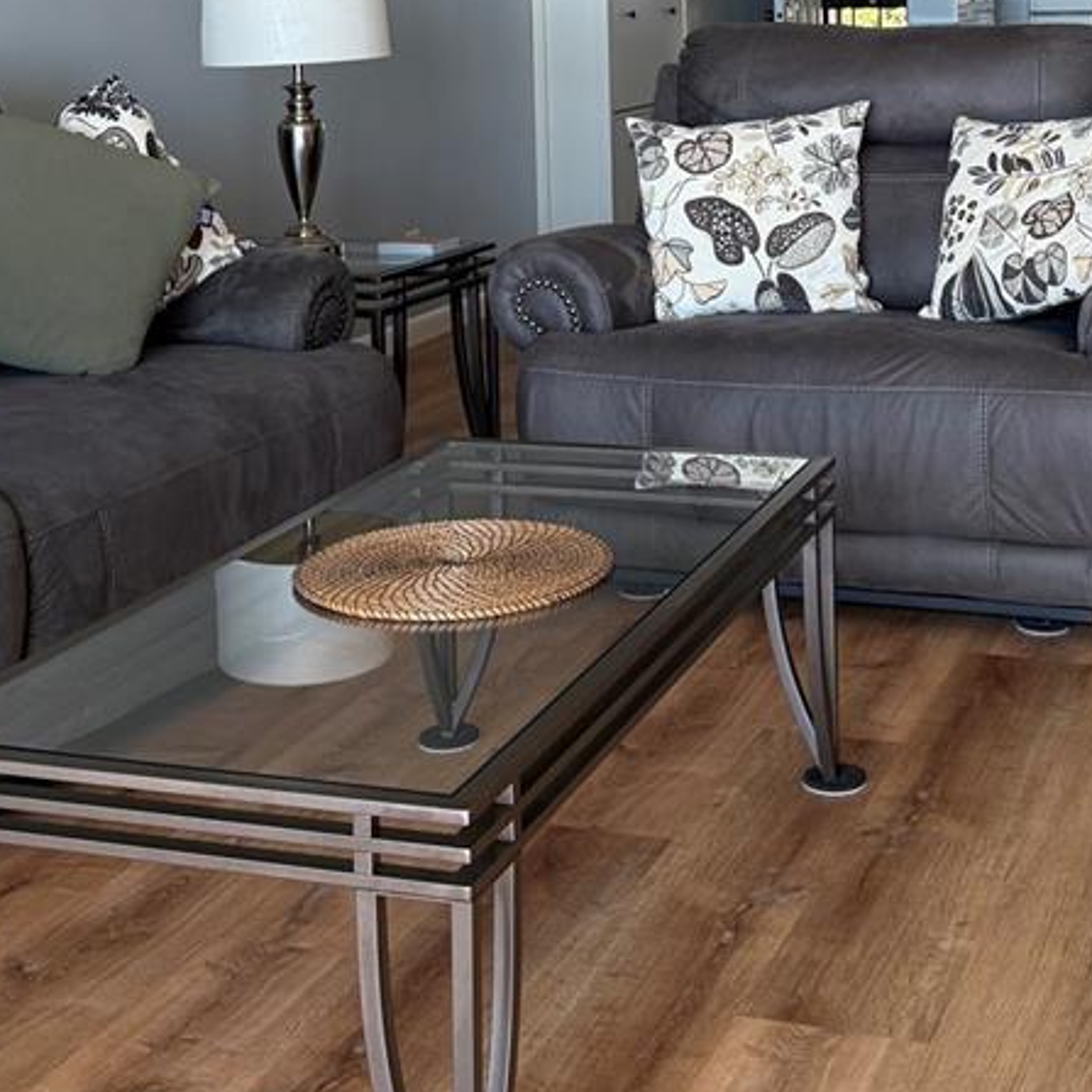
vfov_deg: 28.7
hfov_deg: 29.8
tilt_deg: -2.7
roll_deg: +0.9
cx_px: 757
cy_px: 81
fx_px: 2034
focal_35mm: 57
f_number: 1.78
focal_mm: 6.76
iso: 125
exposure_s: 1/223
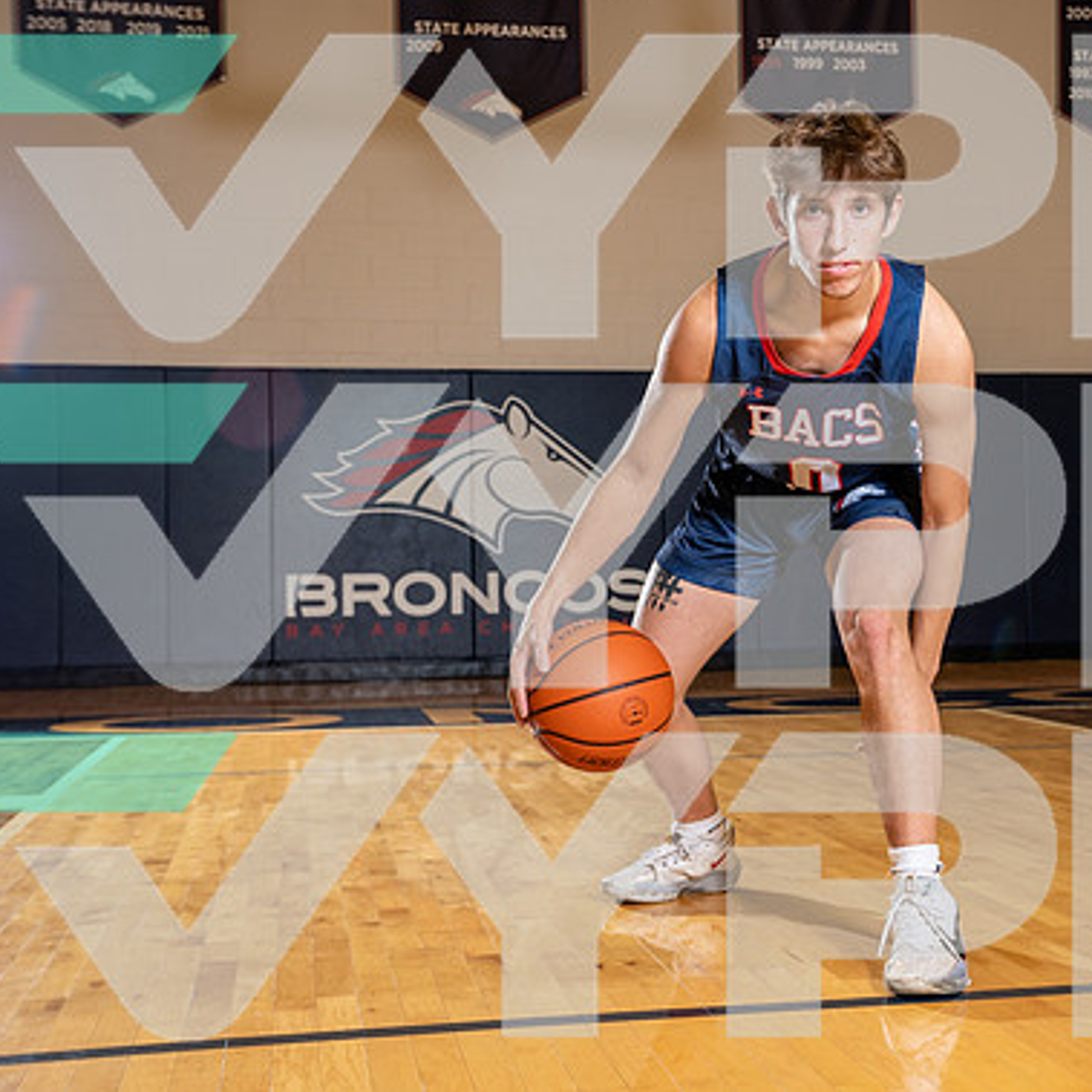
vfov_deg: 32.8
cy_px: 537
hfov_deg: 32.6
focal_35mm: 52
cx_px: 680
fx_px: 1856
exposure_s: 1/250
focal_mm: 40
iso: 640
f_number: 5.6
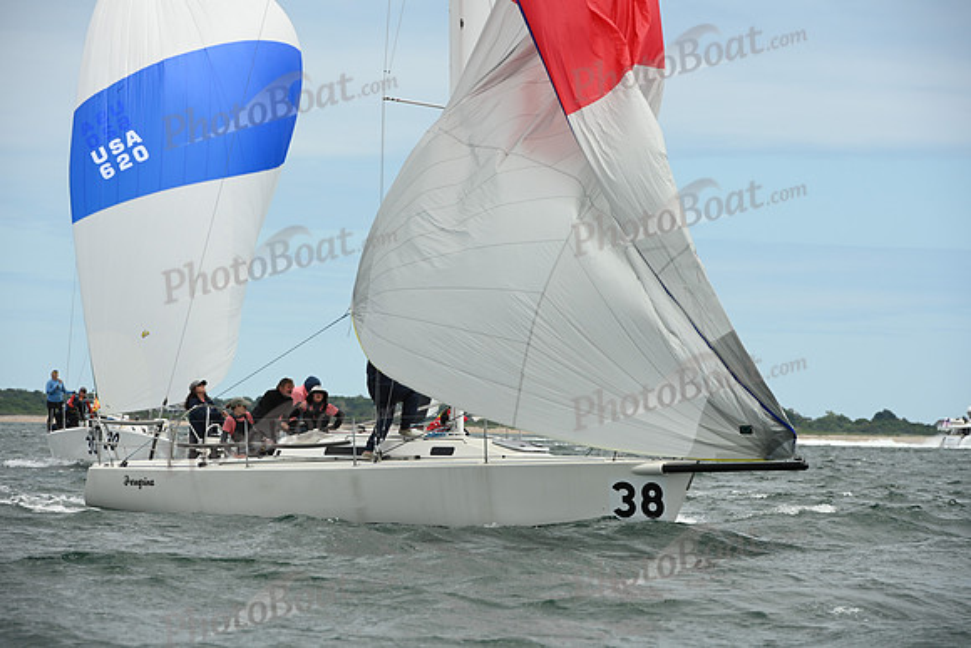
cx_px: 486
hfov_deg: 10.3
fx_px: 5395
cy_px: 324
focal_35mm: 200
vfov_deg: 6.9
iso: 320
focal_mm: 200
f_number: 9
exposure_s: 1/1000
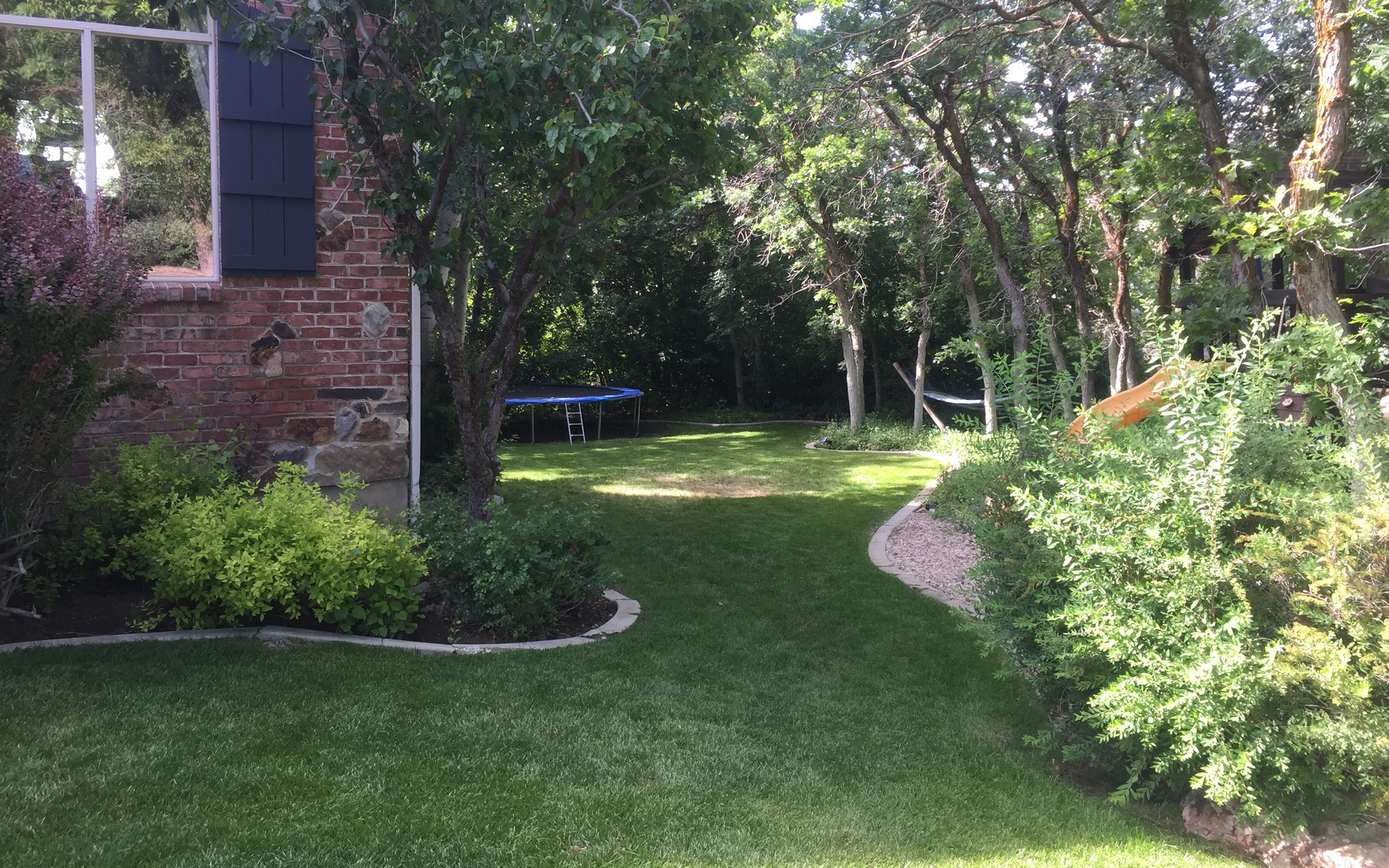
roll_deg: -1.3
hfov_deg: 61.2
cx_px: 697
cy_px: 365
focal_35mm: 31
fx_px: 1173
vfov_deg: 40.5
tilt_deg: -6.8
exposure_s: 1/120
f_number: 2.2
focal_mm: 4.15
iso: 32
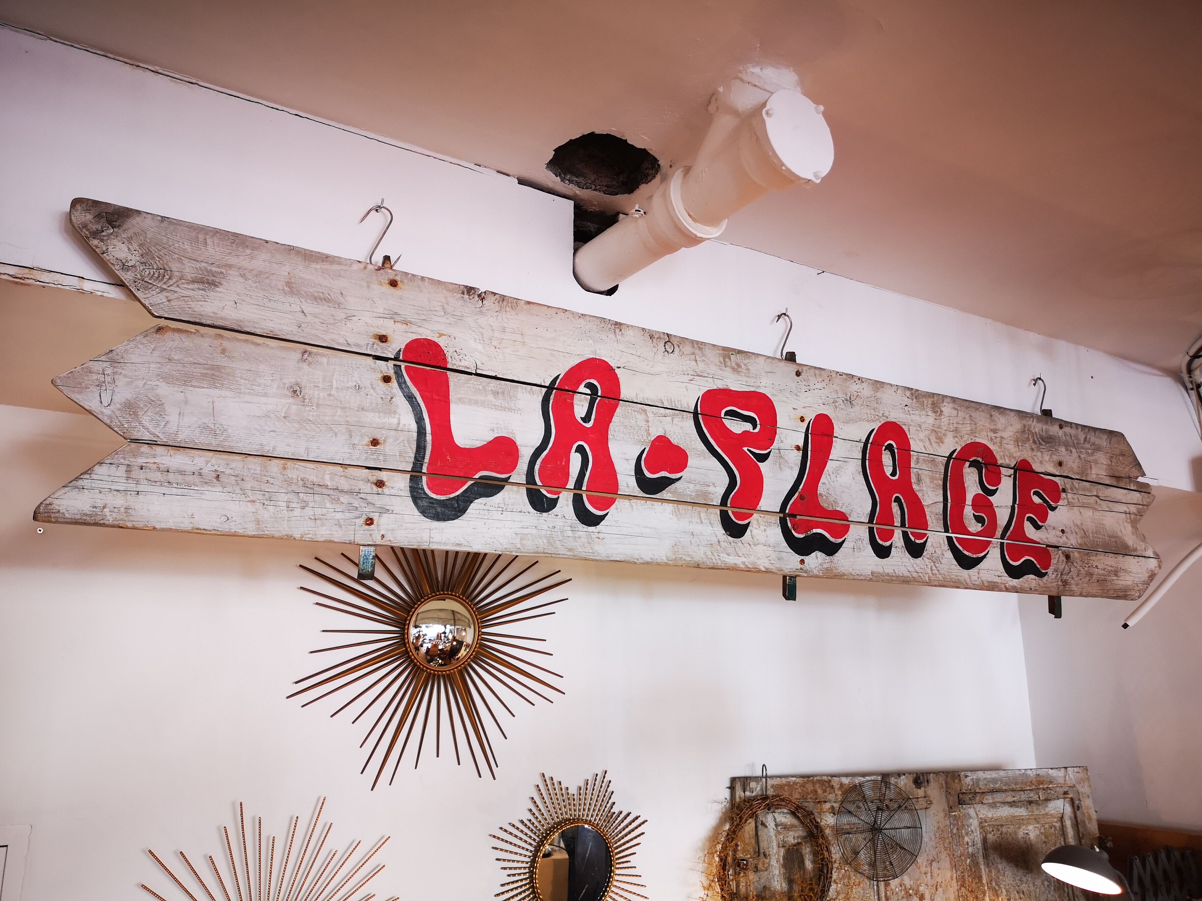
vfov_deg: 51.4
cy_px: 450
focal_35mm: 27
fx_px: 938
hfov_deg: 65.3
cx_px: 601
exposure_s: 1/50
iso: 200
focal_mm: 3.95
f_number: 1.8
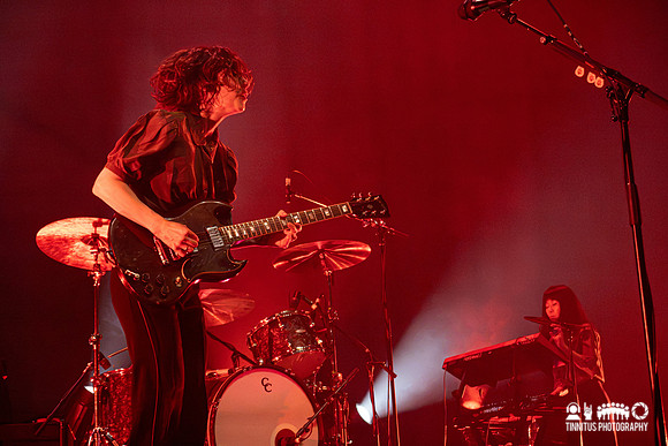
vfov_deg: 16.1
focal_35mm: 85
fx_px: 1578
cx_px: 334
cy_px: 223
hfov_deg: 23.9
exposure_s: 1/320
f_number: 4
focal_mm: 31.46
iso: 6400
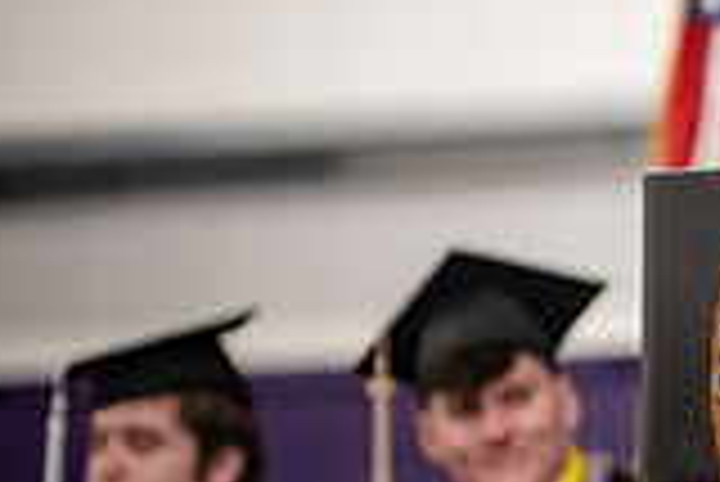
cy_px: 164
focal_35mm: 706
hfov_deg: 2.9
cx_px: 1269
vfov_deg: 2.0
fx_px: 14132
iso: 3200
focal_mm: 195
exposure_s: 1/200
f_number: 3.2
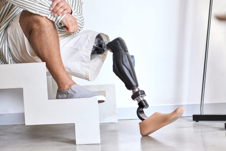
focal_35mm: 127
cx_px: 113
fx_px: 797
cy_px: 76
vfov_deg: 10.8
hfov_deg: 16.1
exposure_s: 1/200
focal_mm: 85
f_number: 2.2
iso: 640
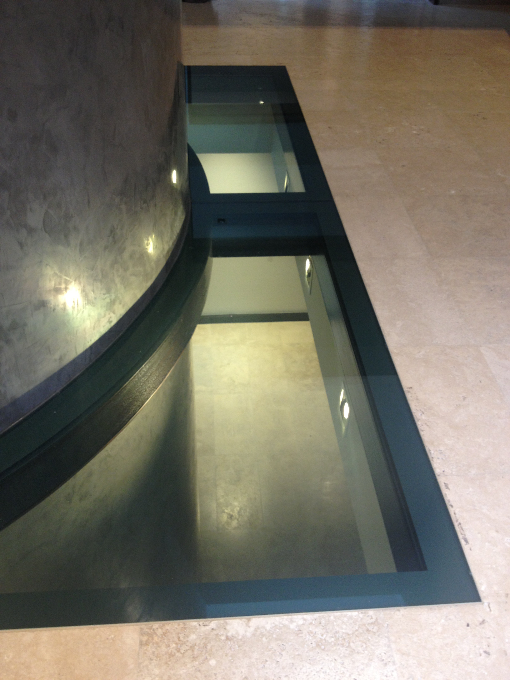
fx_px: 688
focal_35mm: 35
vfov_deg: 52.6
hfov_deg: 40.7
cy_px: 340
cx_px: 255
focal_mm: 4.28
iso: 80
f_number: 2.4
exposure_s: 1/20
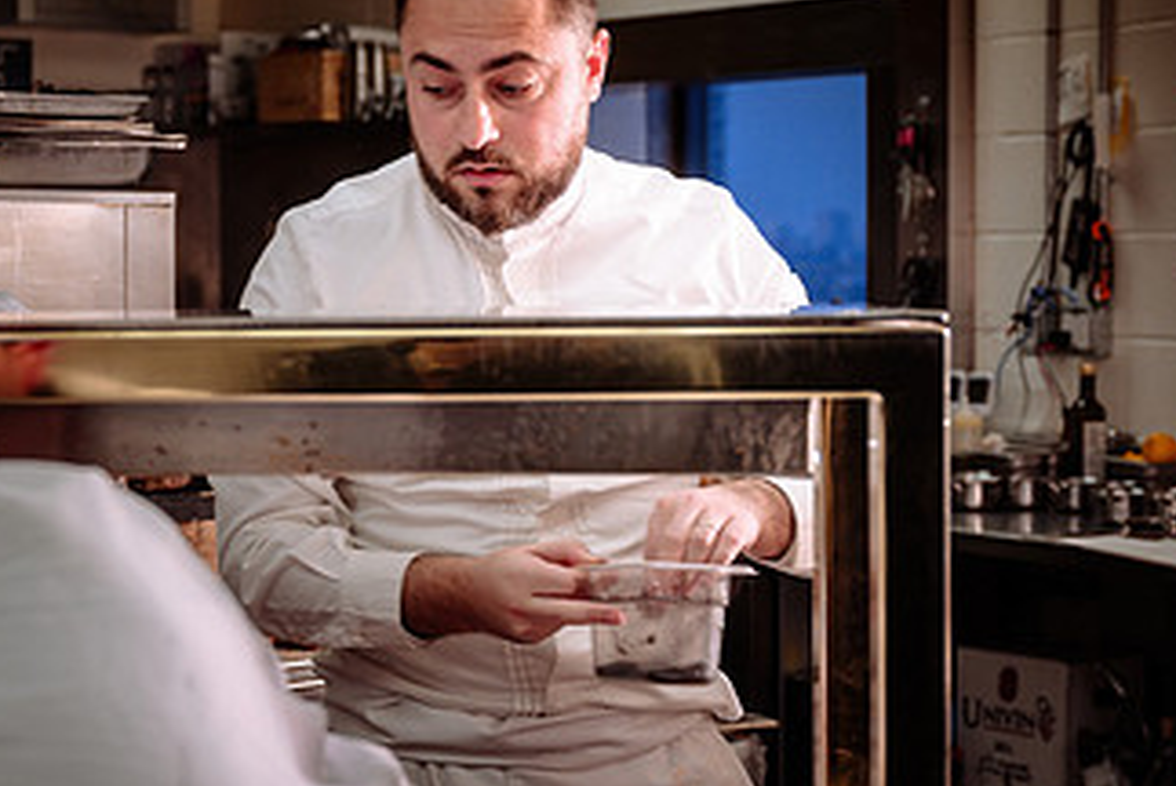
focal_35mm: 85
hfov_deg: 23.9
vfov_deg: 16.1
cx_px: 492
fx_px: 2779
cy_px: 432
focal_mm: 46
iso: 100
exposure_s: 1/100
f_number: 4
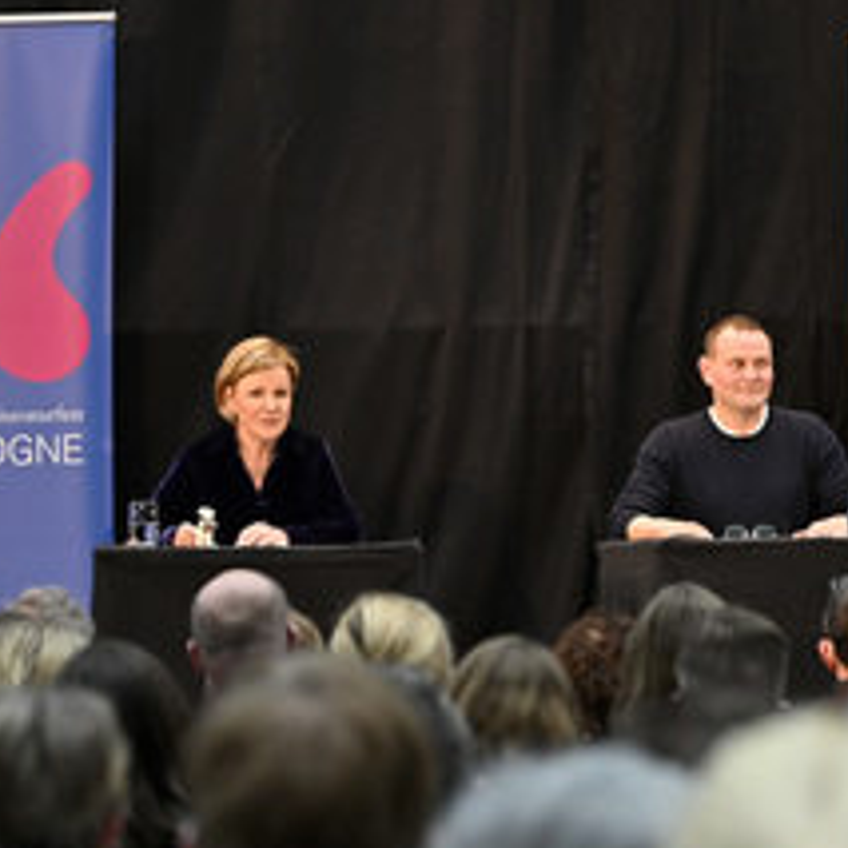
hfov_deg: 11.2
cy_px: 486
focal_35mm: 155
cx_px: 675
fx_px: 4296
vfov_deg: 11.3
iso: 800
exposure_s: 1/400
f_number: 2.8
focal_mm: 86
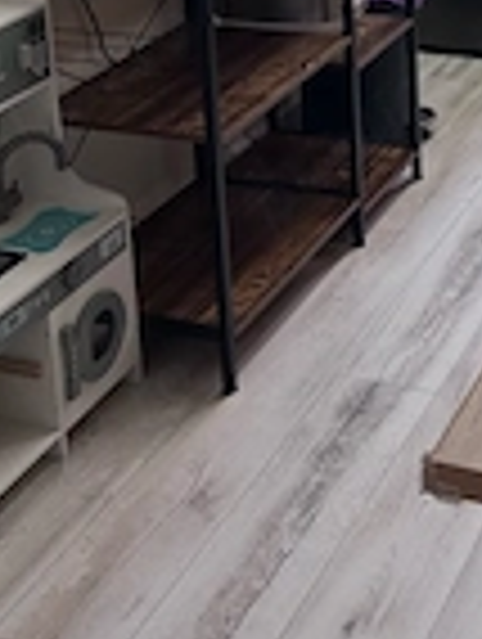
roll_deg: +1.5
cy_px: -180
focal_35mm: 73
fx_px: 1351
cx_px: 487
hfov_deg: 19.6
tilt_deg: -10.3
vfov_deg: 23.7
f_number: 1.5
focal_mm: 5.7
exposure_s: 1/86
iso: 125
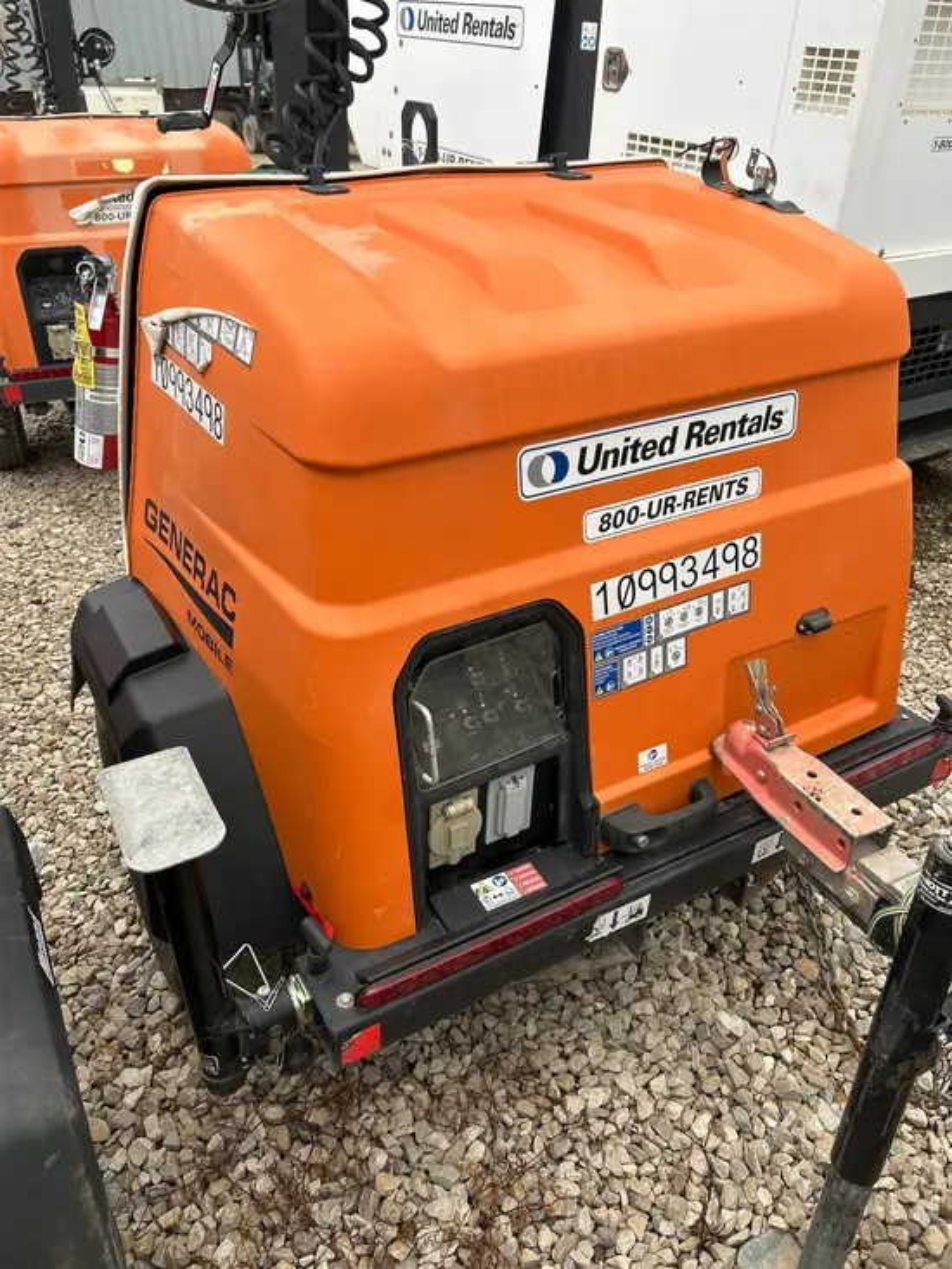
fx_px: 953
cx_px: 476
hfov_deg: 53.1
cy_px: 634
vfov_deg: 67.3
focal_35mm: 26
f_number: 1.5
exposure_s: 1/141
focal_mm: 5.7
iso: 32
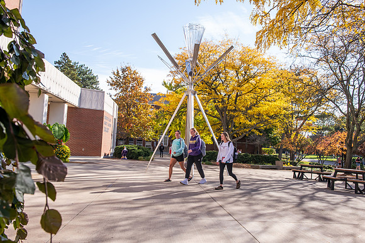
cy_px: 122
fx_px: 314
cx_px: 182
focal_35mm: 31
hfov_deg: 60.3
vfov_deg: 42.3
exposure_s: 1/320
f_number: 8
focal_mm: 31
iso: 320
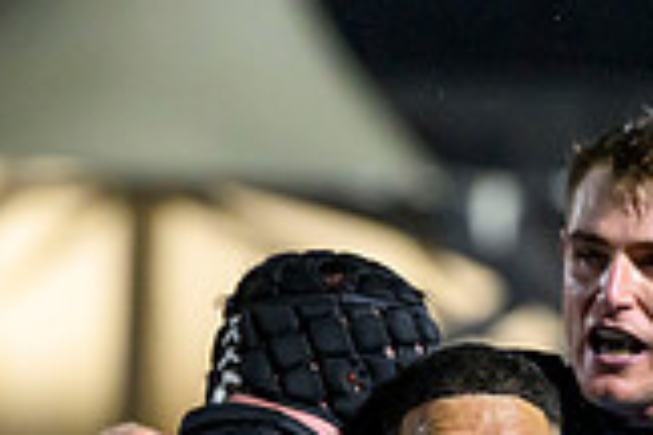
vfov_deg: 1.5
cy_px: 826
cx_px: 568
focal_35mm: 894
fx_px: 16215
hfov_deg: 2.3
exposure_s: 1/1600
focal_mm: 200
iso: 5000
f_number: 3.5
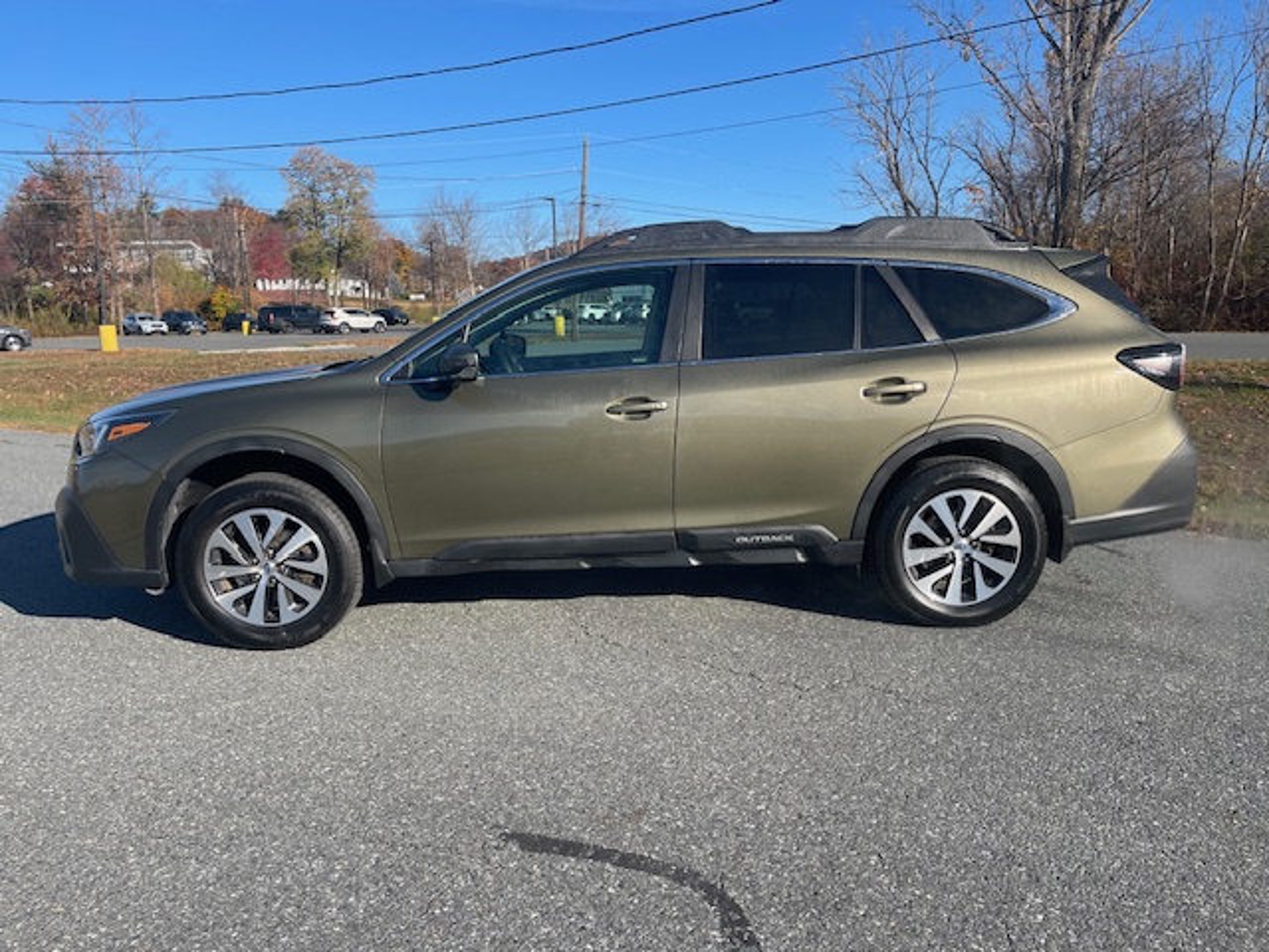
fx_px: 916
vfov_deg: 54.9
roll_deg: +0.4
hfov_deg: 69.4
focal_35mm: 25
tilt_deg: -10.8
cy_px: 476
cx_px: 634
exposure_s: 1/2336
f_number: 1.6
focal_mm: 5.1
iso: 32
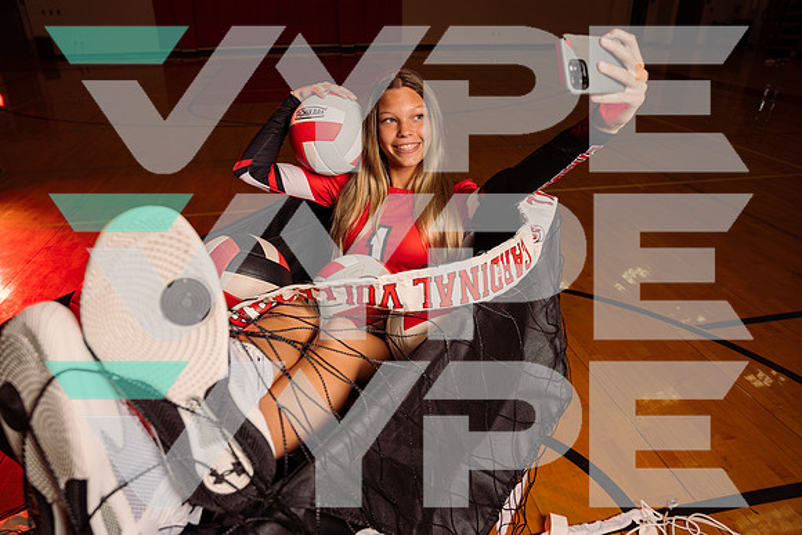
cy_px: 268
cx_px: 401
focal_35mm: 24
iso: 100
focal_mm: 24
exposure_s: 1/250
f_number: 5
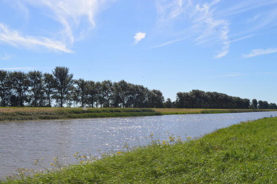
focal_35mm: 40
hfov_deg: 48.0
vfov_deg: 32.9
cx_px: 138
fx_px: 311
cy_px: 92
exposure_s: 1/320
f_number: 9
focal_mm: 27
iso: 100
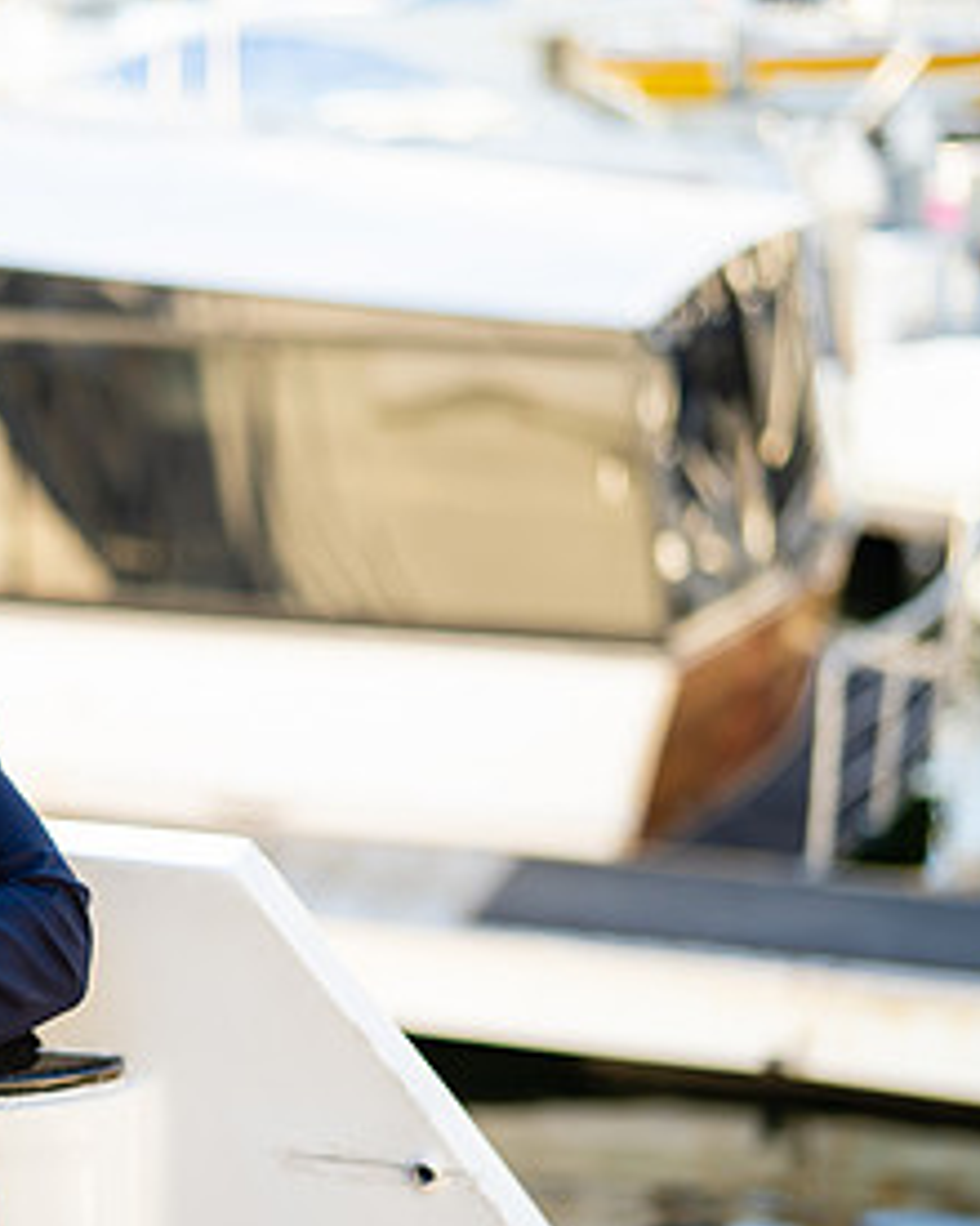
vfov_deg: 19.3
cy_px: 773
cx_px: 53
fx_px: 3589
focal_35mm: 99
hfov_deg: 15.3
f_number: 1.4
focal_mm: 50
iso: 160
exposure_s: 1/1250
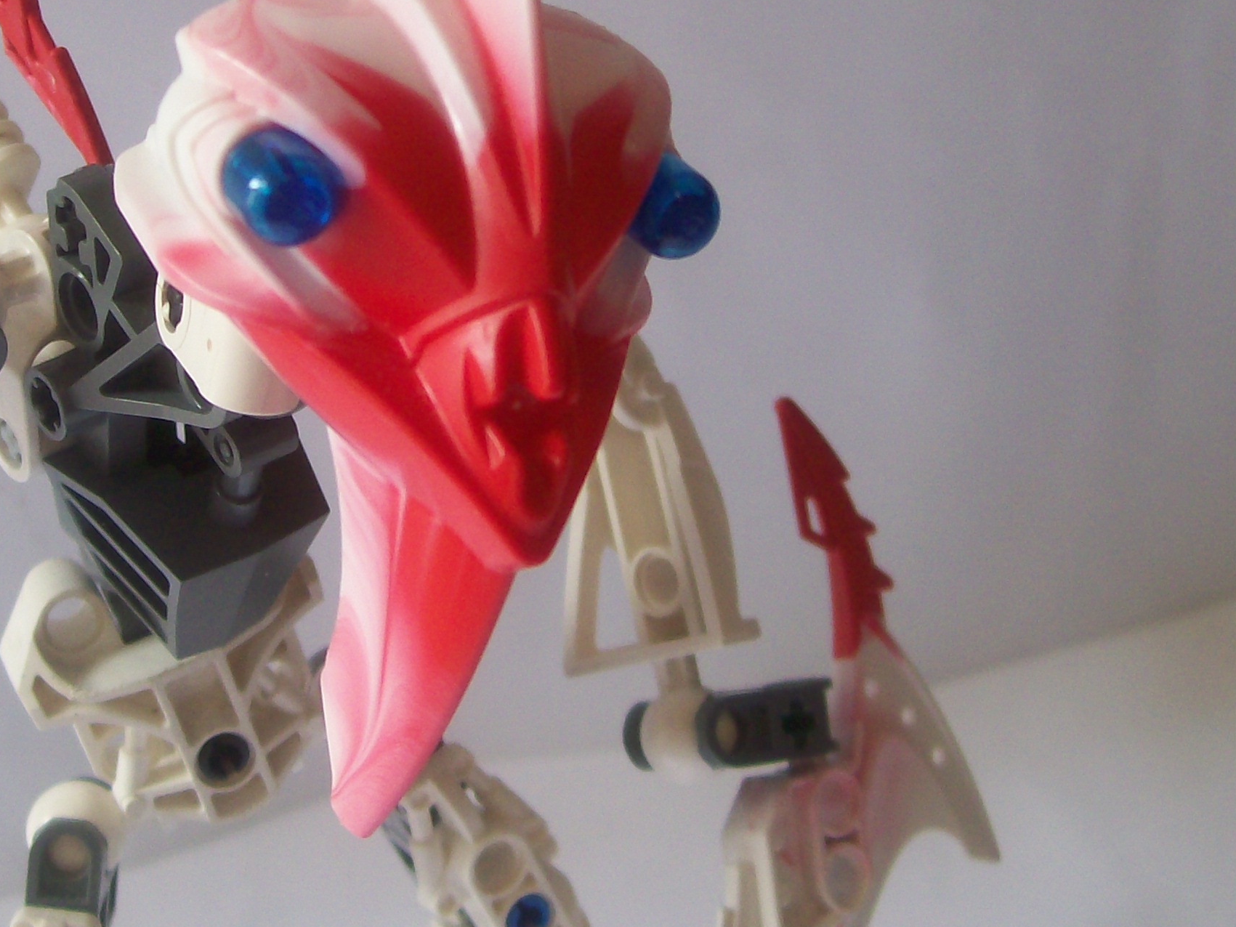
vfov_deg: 22.4
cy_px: 228
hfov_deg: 29.6
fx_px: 2321
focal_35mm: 65
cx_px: 405
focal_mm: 6
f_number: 2.7
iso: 80
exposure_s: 1/67.4
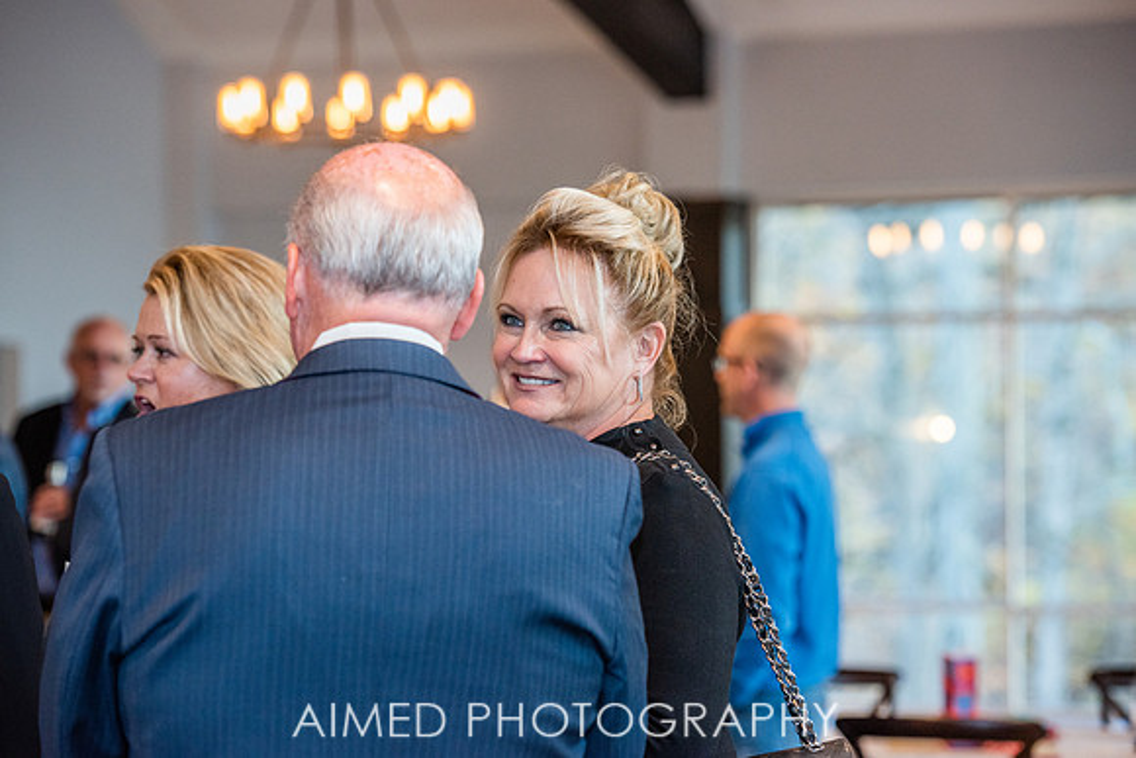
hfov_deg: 17.4
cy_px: 379
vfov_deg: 11.6
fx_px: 3721
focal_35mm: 118
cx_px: 573
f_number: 4.5
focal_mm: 116
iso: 1000
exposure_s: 1/200
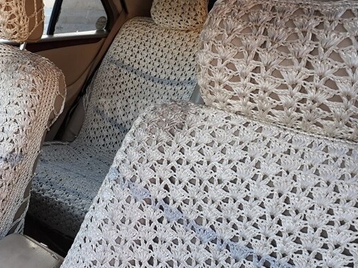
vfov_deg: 40.6
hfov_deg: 52.6
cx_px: 171
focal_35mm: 35
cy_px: 110
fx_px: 362
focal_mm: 3.6
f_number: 1.9
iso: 50
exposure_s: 1/50
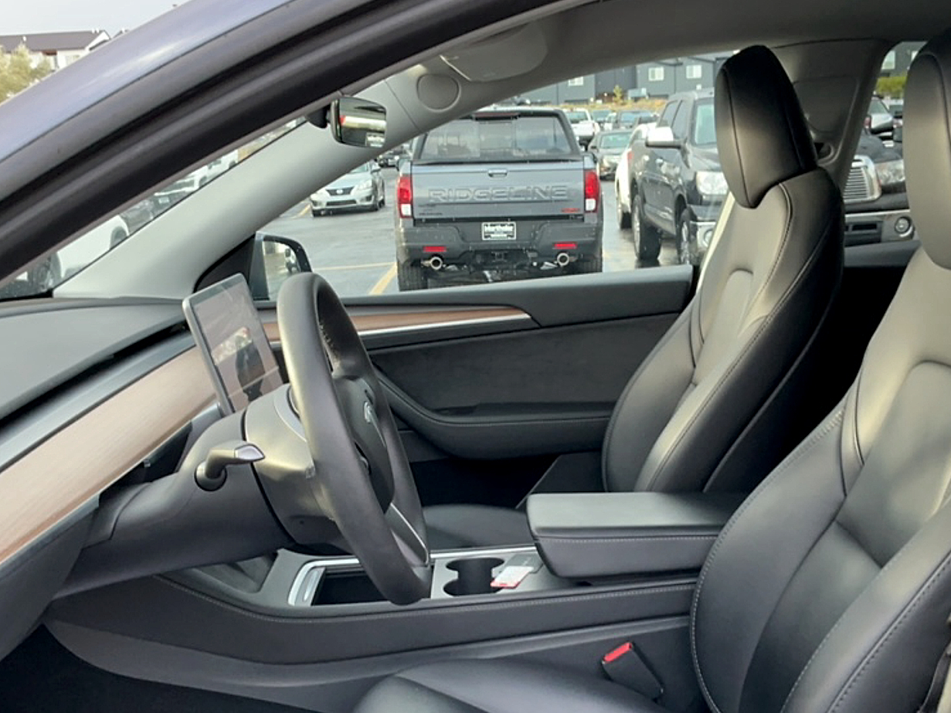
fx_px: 1071
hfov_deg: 47.9
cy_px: 457
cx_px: 490
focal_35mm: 39
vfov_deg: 36.5
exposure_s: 1/60
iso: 50
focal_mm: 3
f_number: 1.8
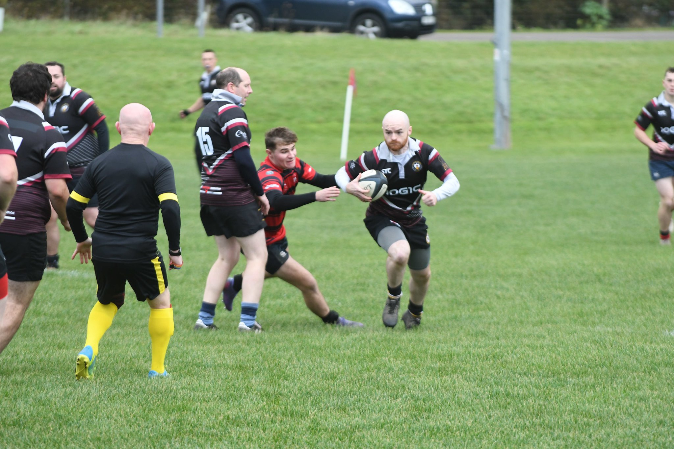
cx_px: 337
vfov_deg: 4.6
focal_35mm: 300
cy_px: 224
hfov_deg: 6.9
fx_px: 5616
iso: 1000
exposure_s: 1/640
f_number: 6.3
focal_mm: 200
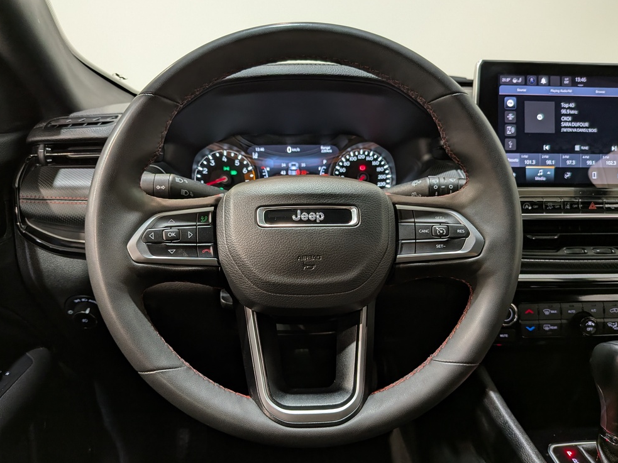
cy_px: 239
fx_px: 446
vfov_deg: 54.9
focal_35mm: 25
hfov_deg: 69.4
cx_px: 304
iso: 121
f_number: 1.7
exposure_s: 1/60
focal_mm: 4.53
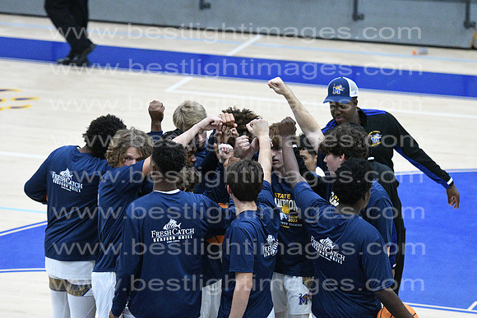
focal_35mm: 210
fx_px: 2783
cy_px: 159
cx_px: 238
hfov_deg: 9.8
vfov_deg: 6.5
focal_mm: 140
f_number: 3.5
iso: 12800
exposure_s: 1/800
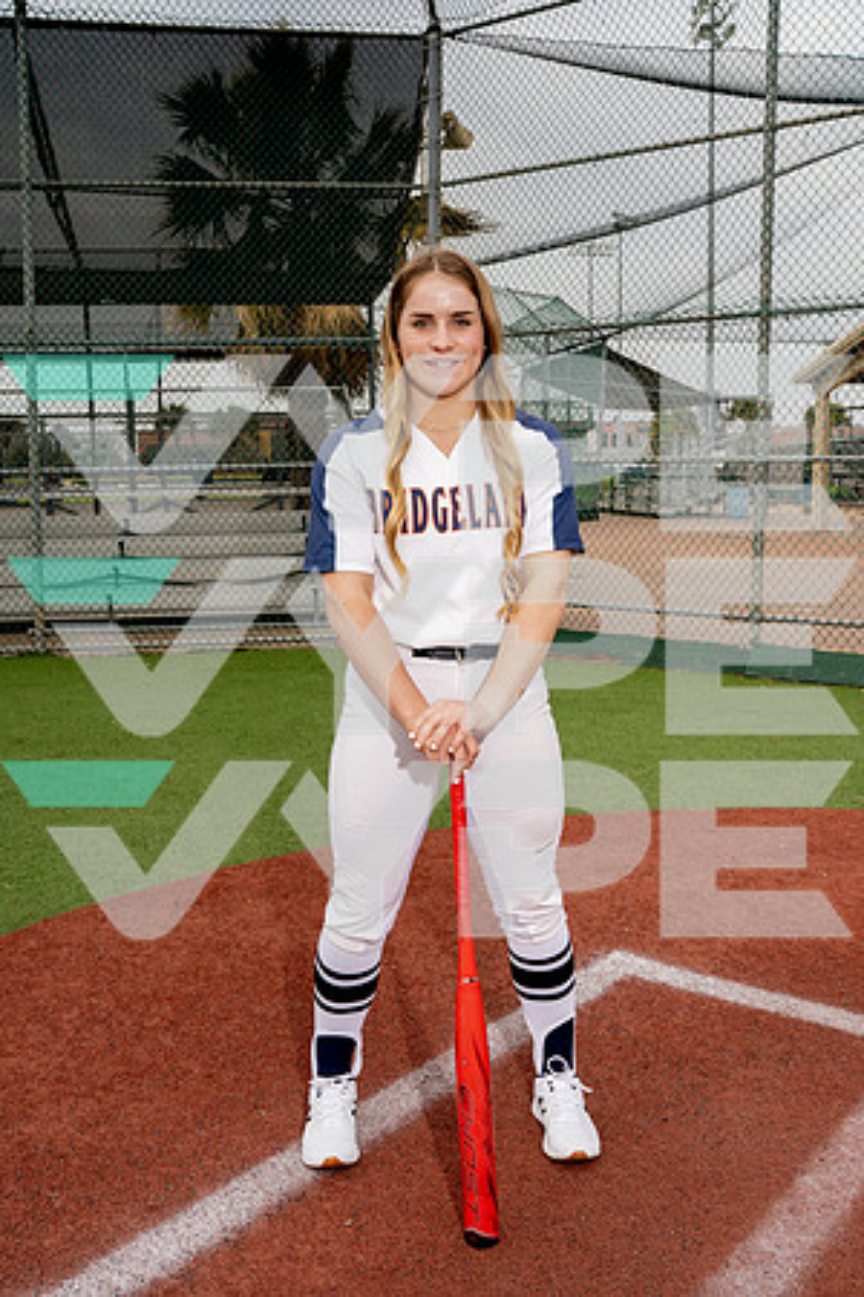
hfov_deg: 37.9
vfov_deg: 54.4
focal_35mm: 35
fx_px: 1260
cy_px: 648
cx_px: 432
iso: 125
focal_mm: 35
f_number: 8
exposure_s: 1/250
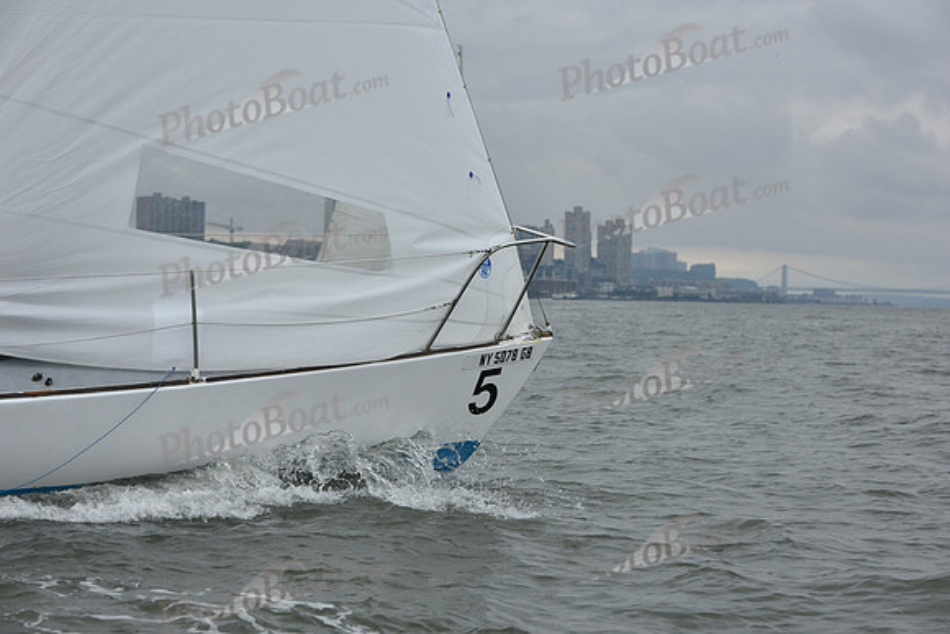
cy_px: 317
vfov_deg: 14.0
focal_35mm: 98
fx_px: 2587
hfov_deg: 20.8
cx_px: 475
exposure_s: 1/800
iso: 400
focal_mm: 98
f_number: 7.1
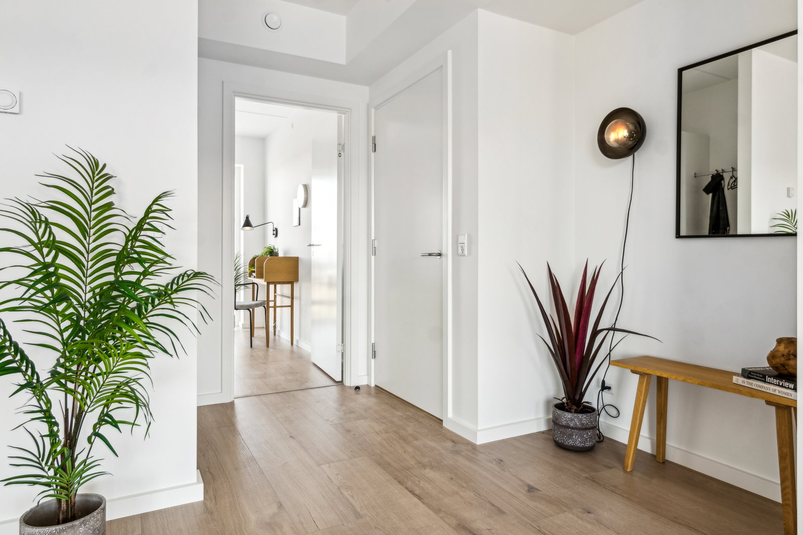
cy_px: 268
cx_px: 402
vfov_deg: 59.5
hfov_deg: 81.2
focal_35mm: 21
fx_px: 468
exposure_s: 1/13
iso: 200
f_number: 8
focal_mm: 14
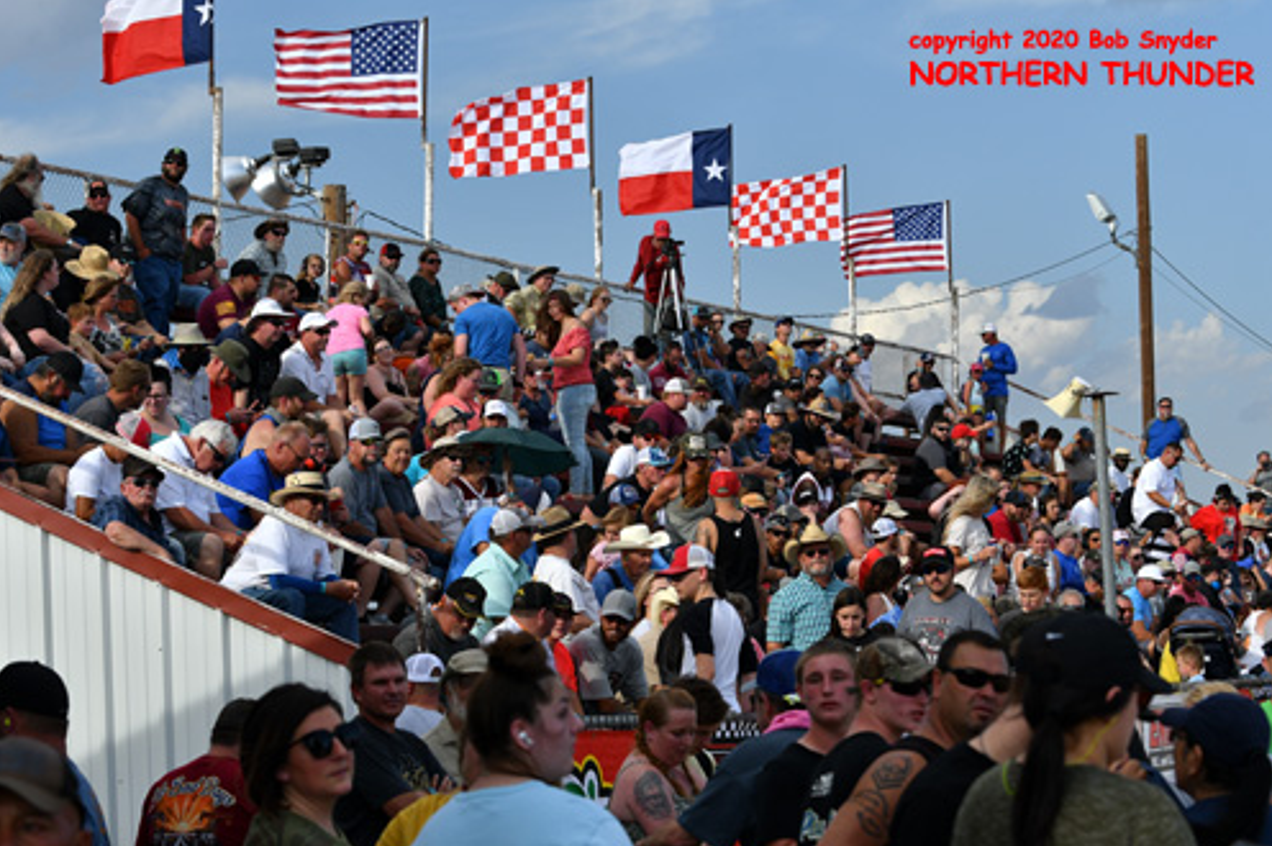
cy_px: 423
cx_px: 639
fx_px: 3743
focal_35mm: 106
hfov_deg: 19.3
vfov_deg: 12.9
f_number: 5.6
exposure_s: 1/1250
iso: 160
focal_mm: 70
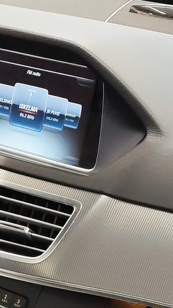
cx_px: -114
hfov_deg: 8.5
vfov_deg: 14.8
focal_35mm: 139
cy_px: 393
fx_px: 1133
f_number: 1.9
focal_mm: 6.12
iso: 1000
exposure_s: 1/50
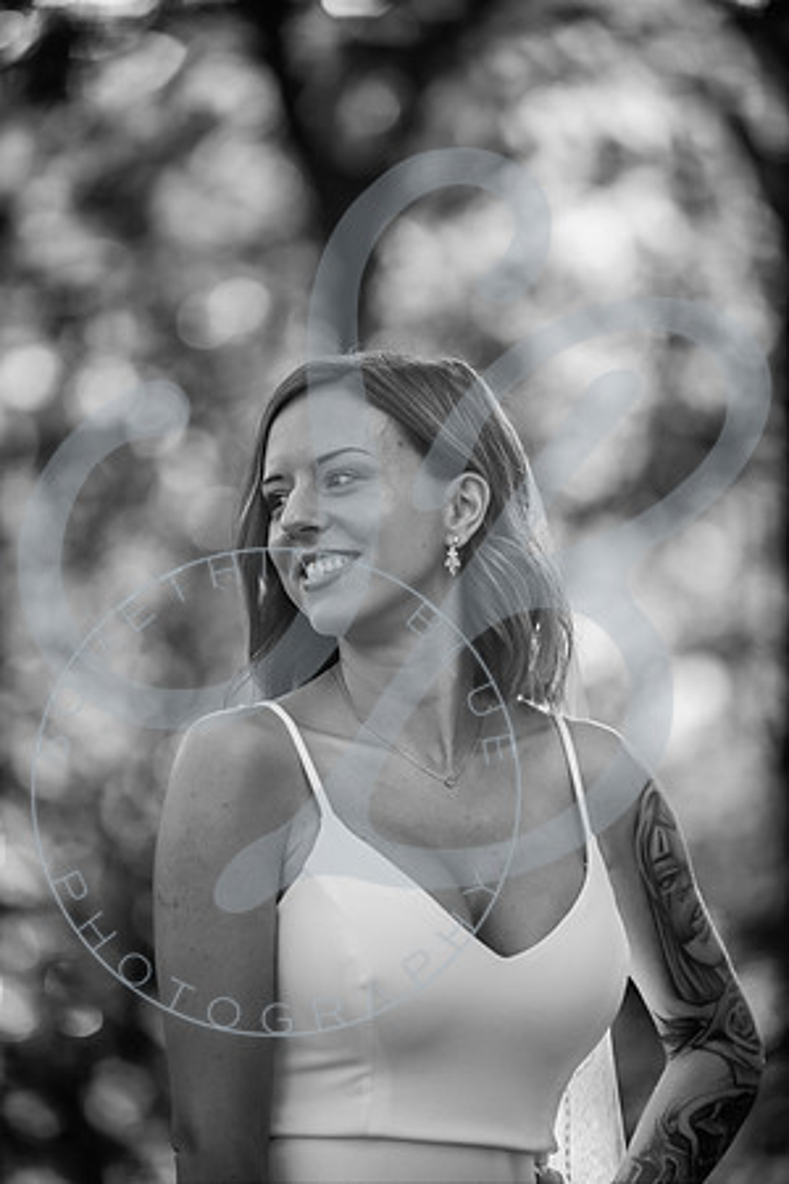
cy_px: 592
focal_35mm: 200
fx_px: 6574
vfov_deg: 10.3
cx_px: 394
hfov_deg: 6.9
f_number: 2.8
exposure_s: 1/400
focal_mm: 200
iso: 400
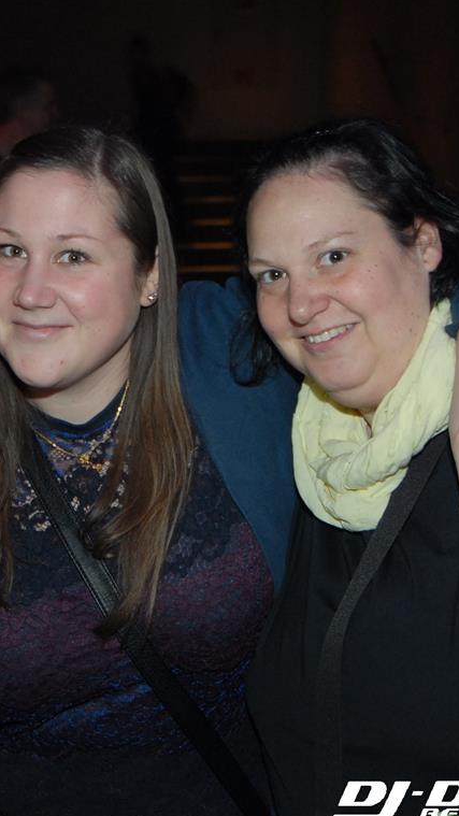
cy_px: 411
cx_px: 81
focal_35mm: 69
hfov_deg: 17.4
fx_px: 1488
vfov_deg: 30.7
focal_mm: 29
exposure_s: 1/6
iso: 400
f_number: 5.6
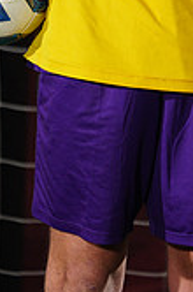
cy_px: -174
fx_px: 11232
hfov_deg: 1.0
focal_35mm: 1391
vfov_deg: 1.5
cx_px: 154
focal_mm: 397
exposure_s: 1/200
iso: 200
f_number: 7.1
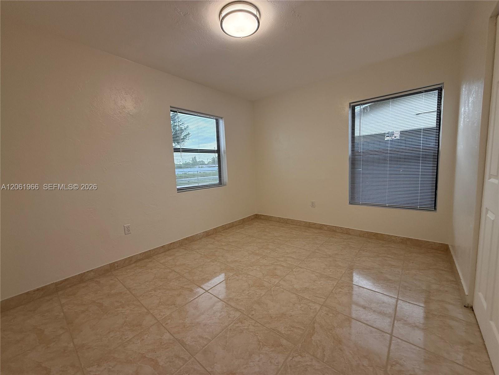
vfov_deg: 85.7
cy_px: 188
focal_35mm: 14
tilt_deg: -6.0
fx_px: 202
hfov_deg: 102.1
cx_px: 250
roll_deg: +2.3
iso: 125
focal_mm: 2.22
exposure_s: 1/120
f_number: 2.2
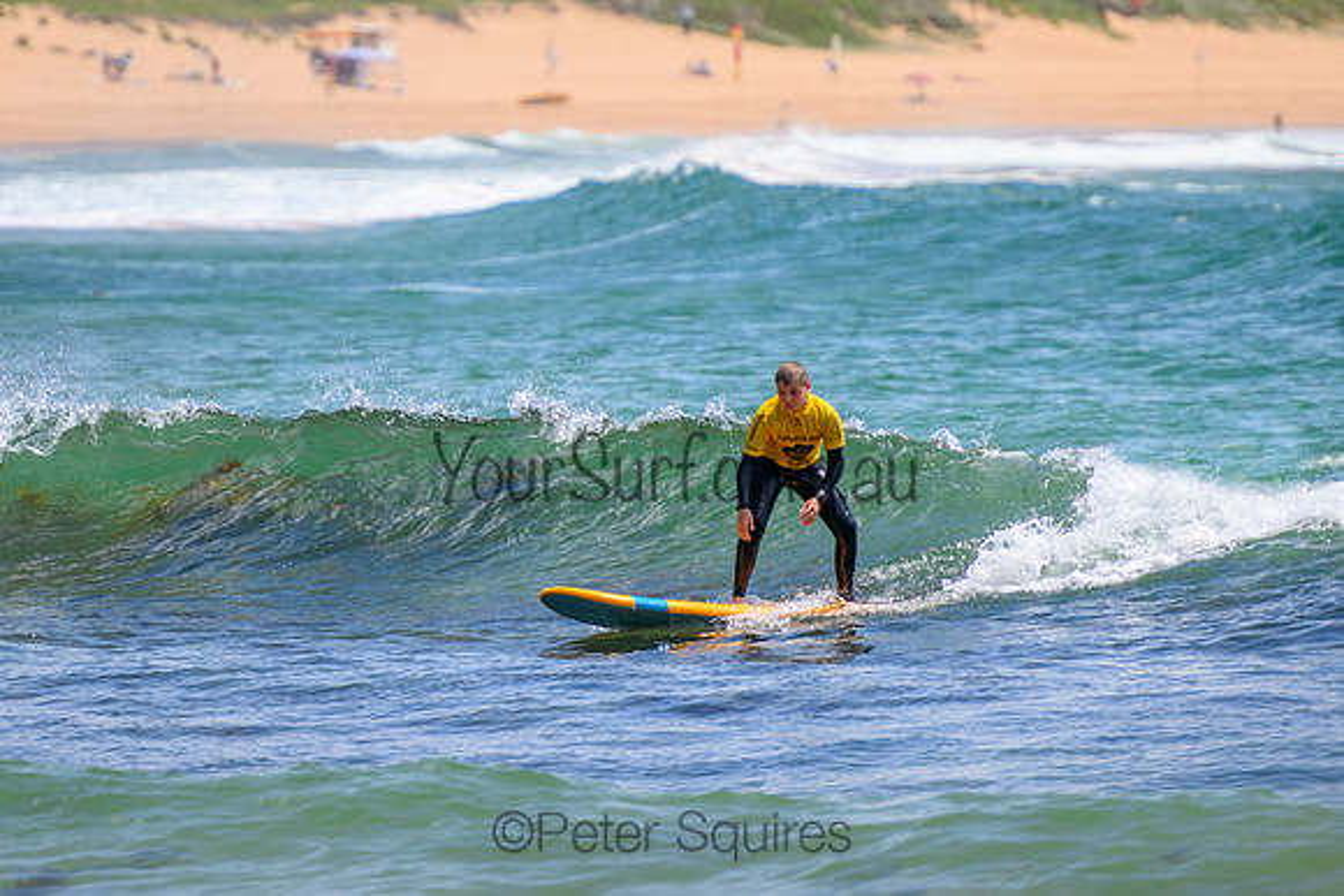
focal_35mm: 550
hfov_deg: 3.7
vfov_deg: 2.5
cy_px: 280
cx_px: 447
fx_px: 20532
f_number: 5.6
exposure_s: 1/2000
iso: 280
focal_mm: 400
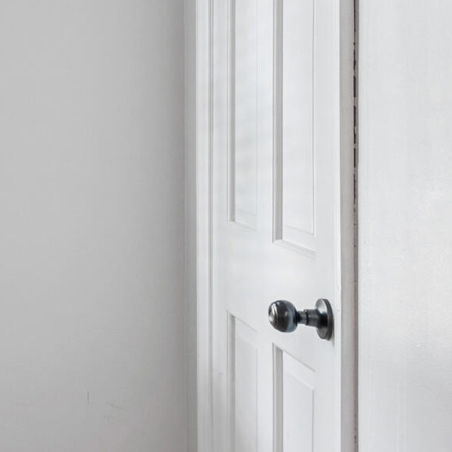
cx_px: -665
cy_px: 86
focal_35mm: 62
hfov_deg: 14.7
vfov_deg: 27.1
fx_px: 916
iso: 200
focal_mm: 14
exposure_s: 2
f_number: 11
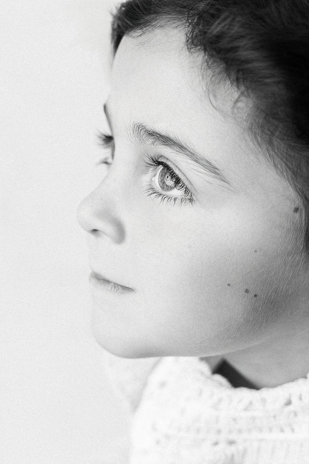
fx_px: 476
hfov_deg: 35.9
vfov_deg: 51.9
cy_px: 232
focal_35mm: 37
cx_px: 154
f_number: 2.8
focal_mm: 37
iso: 100
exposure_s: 1/160
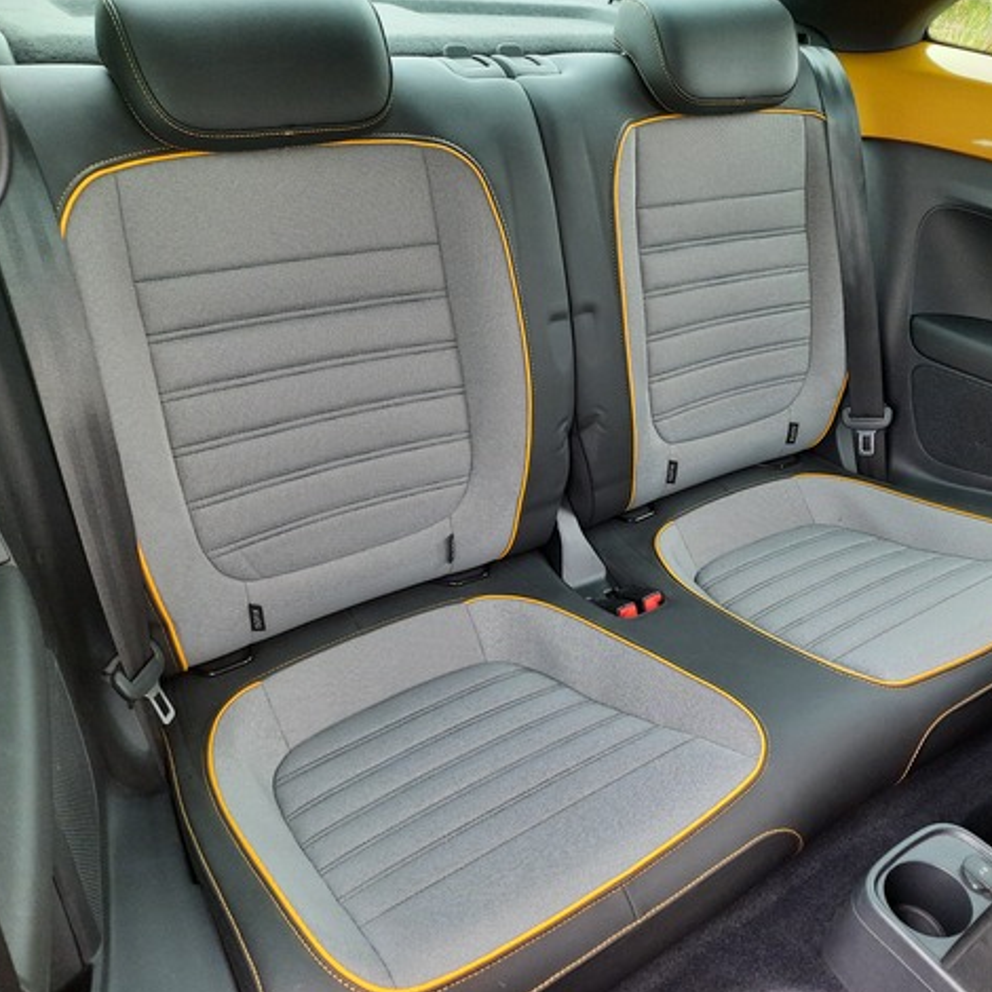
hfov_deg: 53.2
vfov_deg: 54.0
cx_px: 646
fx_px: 973
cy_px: 497
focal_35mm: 30
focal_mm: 4.6
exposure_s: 1/33
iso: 320
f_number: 2
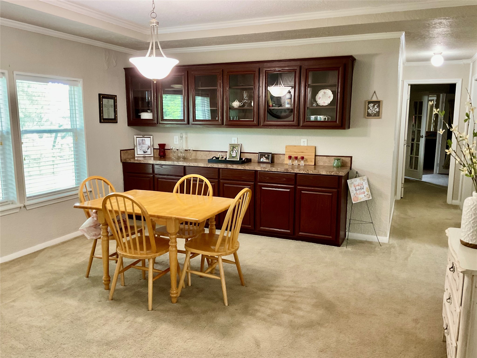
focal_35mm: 29
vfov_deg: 48.2
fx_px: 400
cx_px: 238
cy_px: 179
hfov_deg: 61.7
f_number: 1.8
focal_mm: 3
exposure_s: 1/40
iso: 200
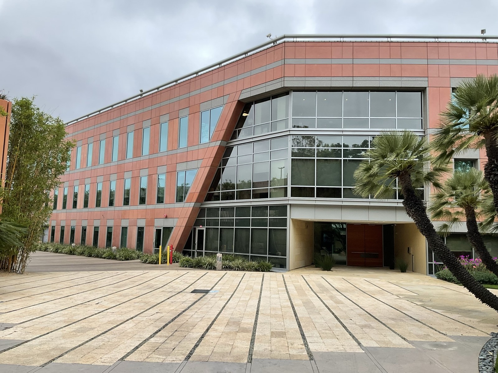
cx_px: 249
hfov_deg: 61.7
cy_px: 186
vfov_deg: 48.2
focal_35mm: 29
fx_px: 417
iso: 25
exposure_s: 1/700
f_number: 1.8
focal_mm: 3
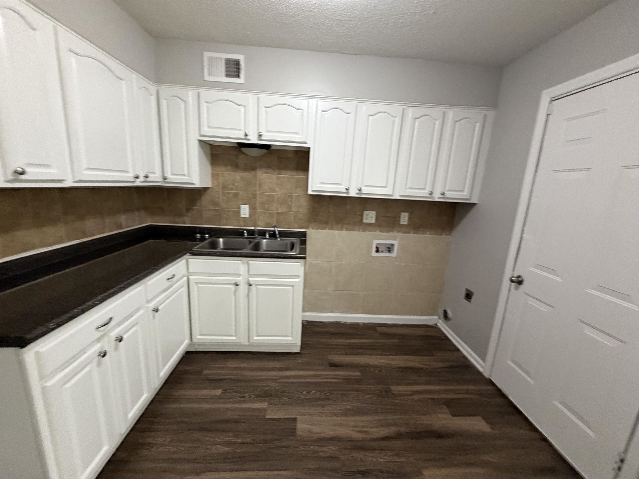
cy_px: 240
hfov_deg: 102.1
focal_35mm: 14
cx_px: 320
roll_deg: -1.2
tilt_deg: -14.9
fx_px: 258
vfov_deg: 85.7
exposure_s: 1/60
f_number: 2.2
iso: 400
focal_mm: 2.22
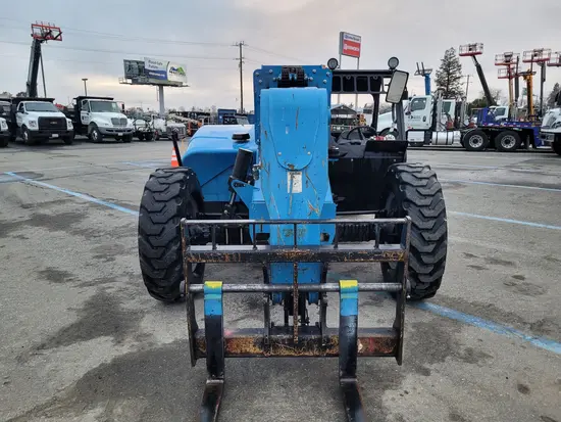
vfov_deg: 53.1
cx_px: 280
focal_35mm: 26
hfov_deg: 67.3
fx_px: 422
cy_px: 211
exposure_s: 1/120
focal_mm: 5.4
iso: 160
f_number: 1.8
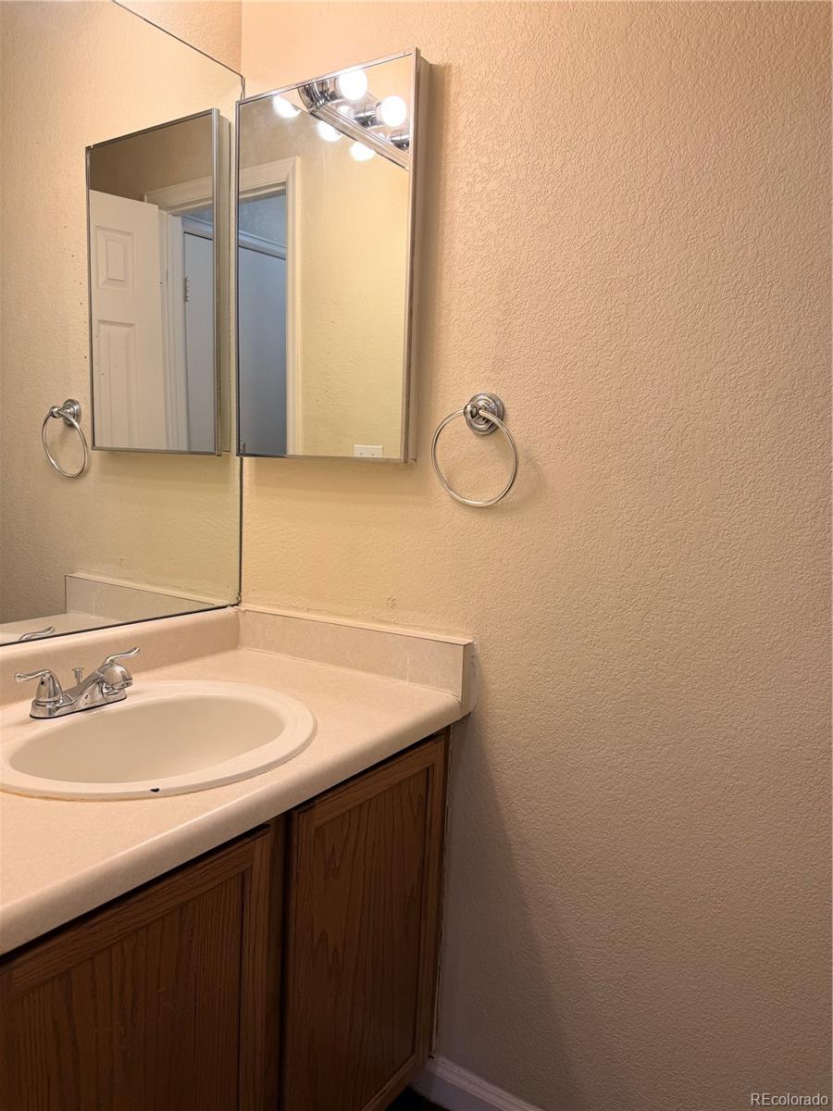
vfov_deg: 71.6
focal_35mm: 24
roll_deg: -2.6
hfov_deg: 56.8
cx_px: 416
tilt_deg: -7.0
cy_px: 556
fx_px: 770
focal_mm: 6.76
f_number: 1.78
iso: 64
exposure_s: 1/120
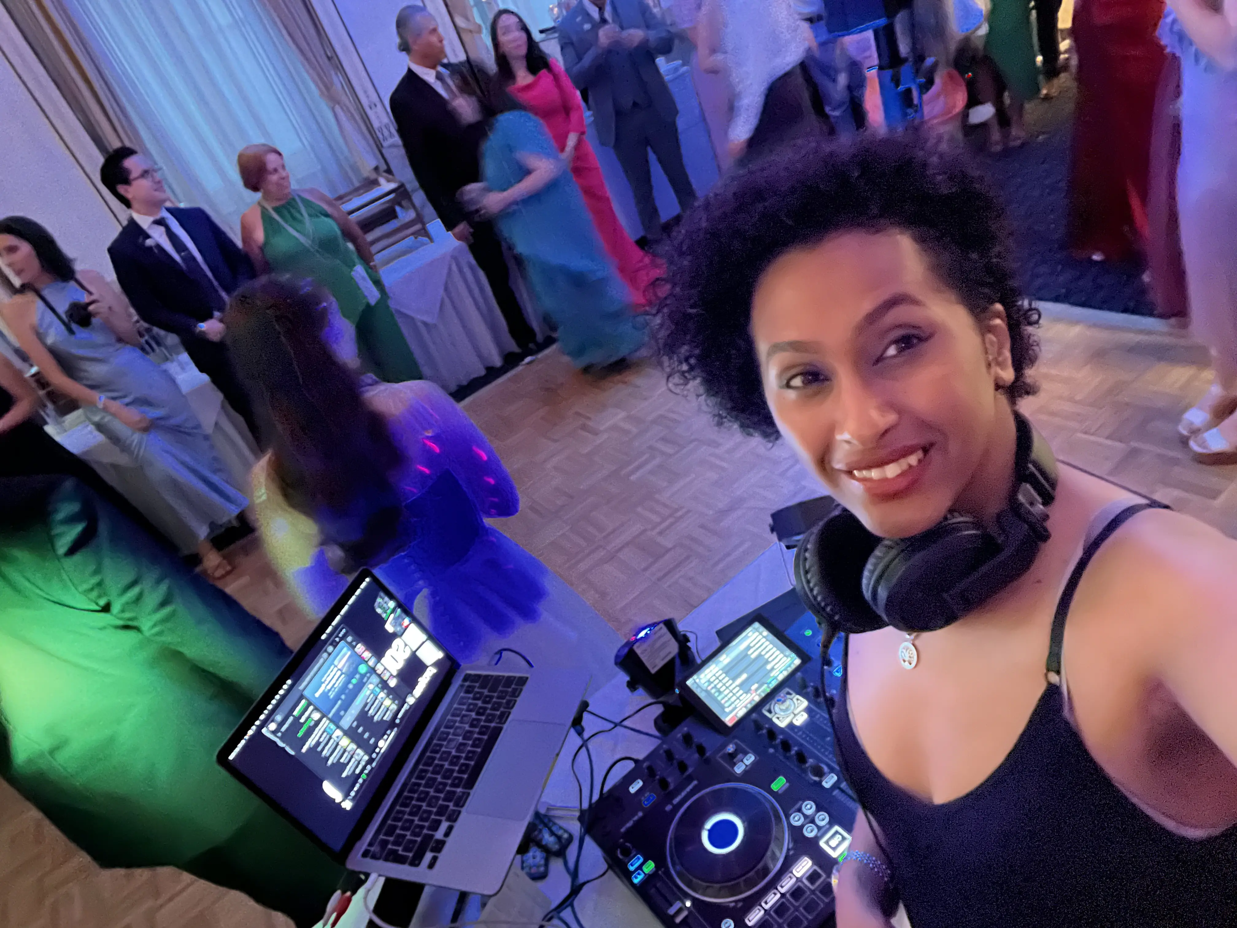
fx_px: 822
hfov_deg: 73.9
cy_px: 464
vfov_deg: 58.9
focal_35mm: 23
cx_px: 618
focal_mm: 2.71
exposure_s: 1/14
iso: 2500
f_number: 2.2
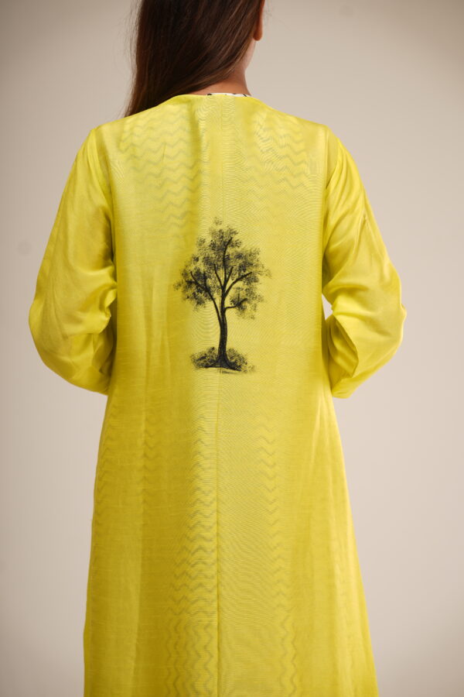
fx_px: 1643
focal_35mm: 85
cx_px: 232
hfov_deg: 16.1
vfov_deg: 23.9
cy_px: 348
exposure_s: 1/160
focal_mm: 85
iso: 50
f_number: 4
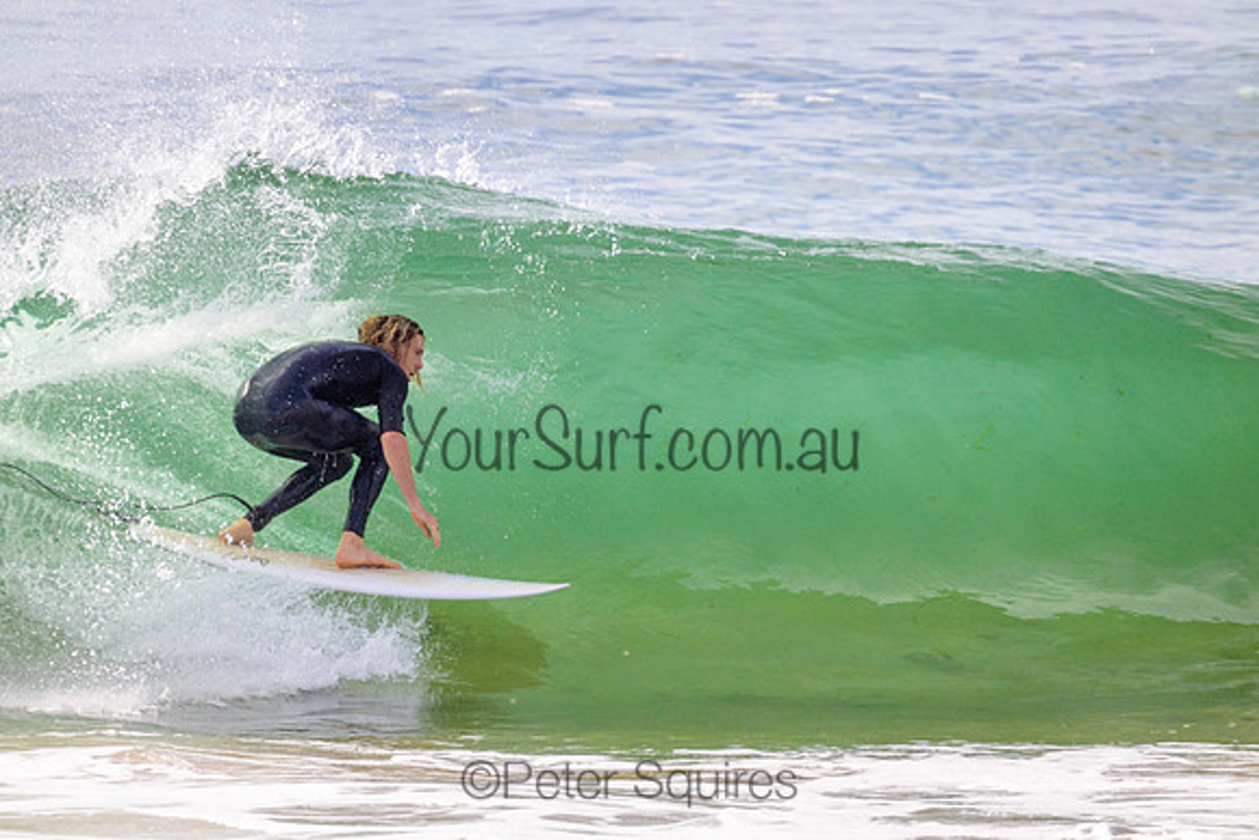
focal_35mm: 800
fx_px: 27983
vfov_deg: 1.7
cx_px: 630
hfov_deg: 2.6
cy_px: 420
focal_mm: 800
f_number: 11
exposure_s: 1/2000
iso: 1100
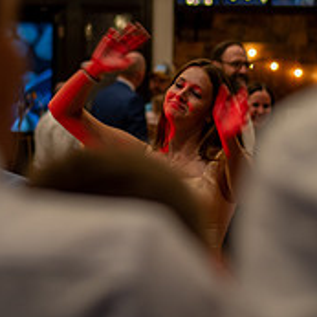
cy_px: 0
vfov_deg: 10.4
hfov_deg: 10.5
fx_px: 1720
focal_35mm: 166
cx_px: 227
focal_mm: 50
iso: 450
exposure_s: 1/80
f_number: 1.8
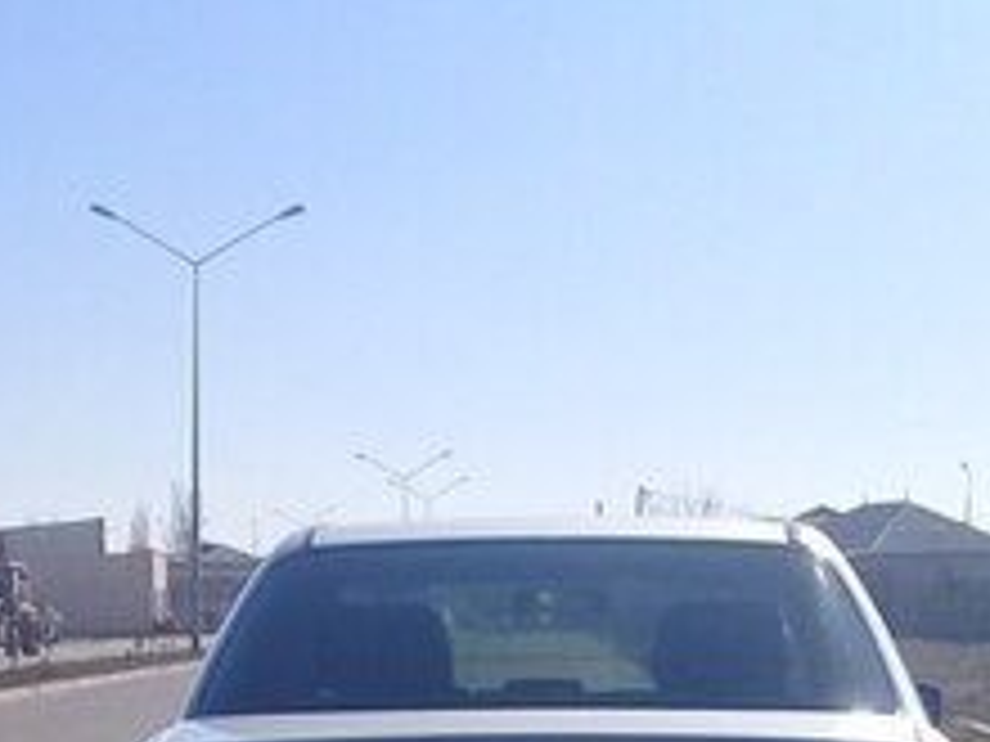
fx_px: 2660
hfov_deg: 21.1
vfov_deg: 15.3
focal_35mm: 93
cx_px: 500
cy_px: 893
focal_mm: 3.3
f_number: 2.2
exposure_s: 1/1969
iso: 50
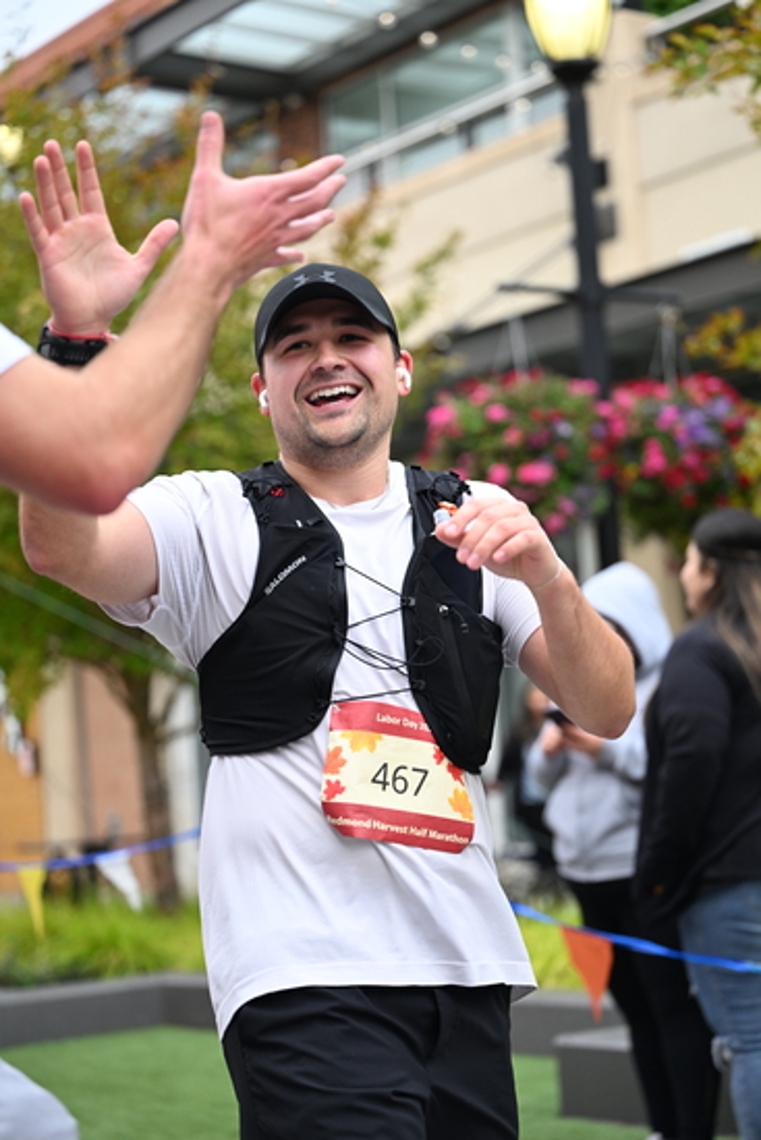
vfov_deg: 28.8
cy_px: 570
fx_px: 2218
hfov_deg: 19.5
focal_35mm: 70
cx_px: 380
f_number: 2.8
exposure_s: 1/2000
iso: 1000
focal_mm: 70
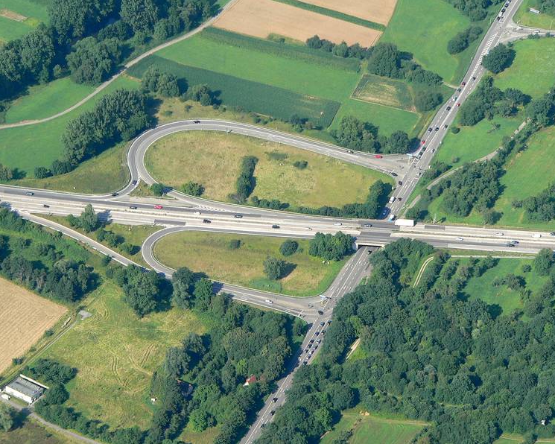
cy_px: 222
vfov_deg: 8.9
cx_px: 285
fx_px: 2858
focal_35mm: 174
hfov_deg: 11.1
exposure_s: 1/500
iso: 100
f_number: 4.6
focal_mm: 27.6
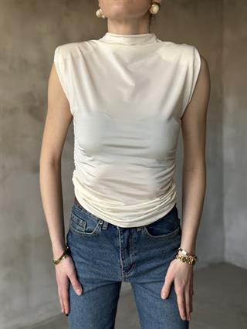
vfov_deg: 39.6
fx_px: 456
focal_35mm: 48
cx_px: 124
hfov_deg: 30.3
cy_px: 164
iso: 125
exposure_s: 1/66
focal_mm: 6.86
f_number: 1.78
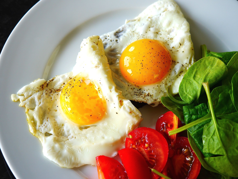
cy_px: 90
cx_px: 119
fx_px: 550
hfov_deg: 24.4
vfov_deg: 18.4
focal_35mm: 80
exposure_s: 1/160
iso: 200
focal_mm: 40
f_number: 3.5
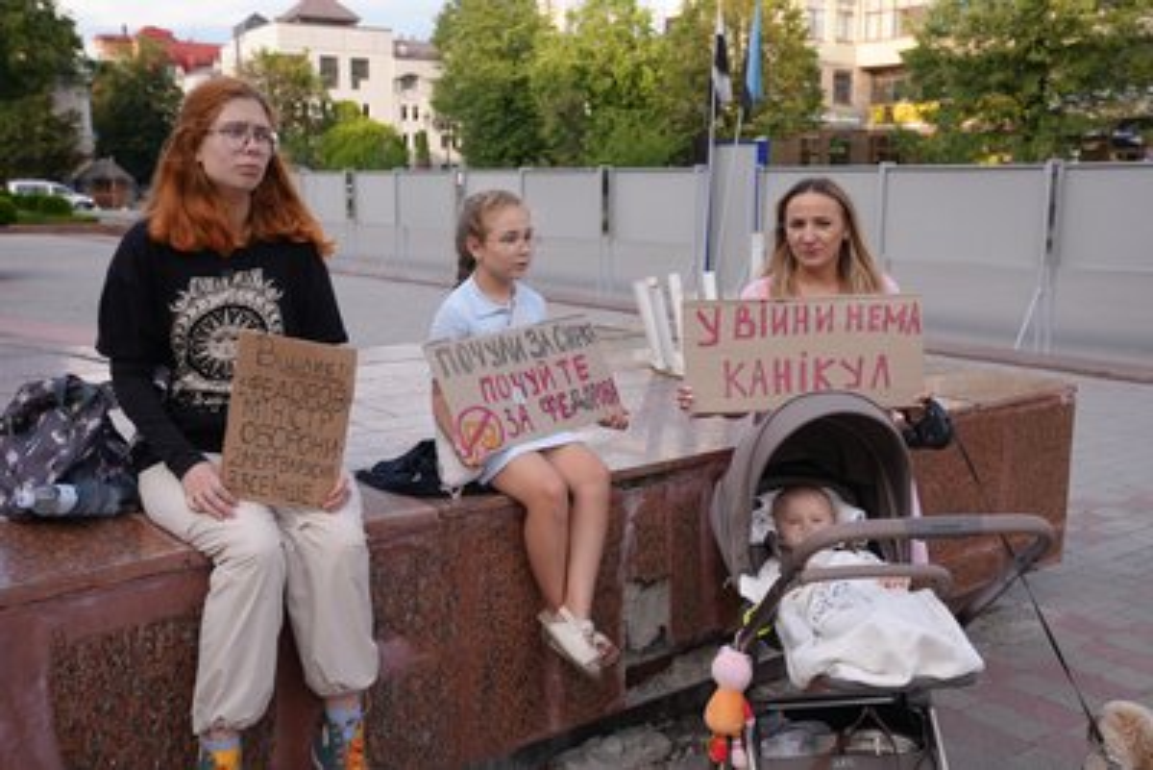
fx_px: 1185
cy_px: 385
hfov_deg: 51.9
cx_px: 576
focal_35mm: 37
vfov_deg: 36.0
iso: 80
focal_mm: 37
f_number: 4
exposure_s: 1/160
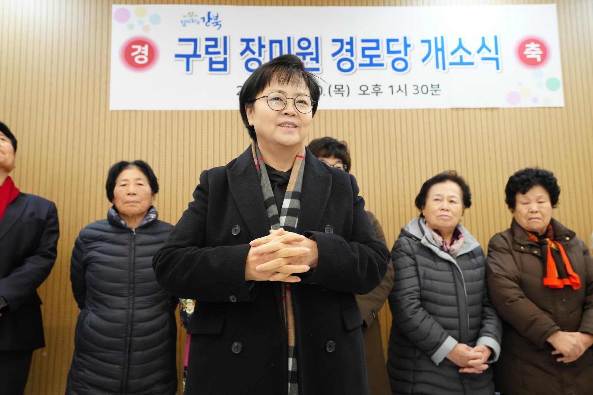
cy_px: 198
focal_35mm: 35
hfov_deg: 54.4
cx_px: 296
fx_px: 576
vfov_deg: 37.9
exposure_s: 1/250
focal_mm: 35
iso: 4000
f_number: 4
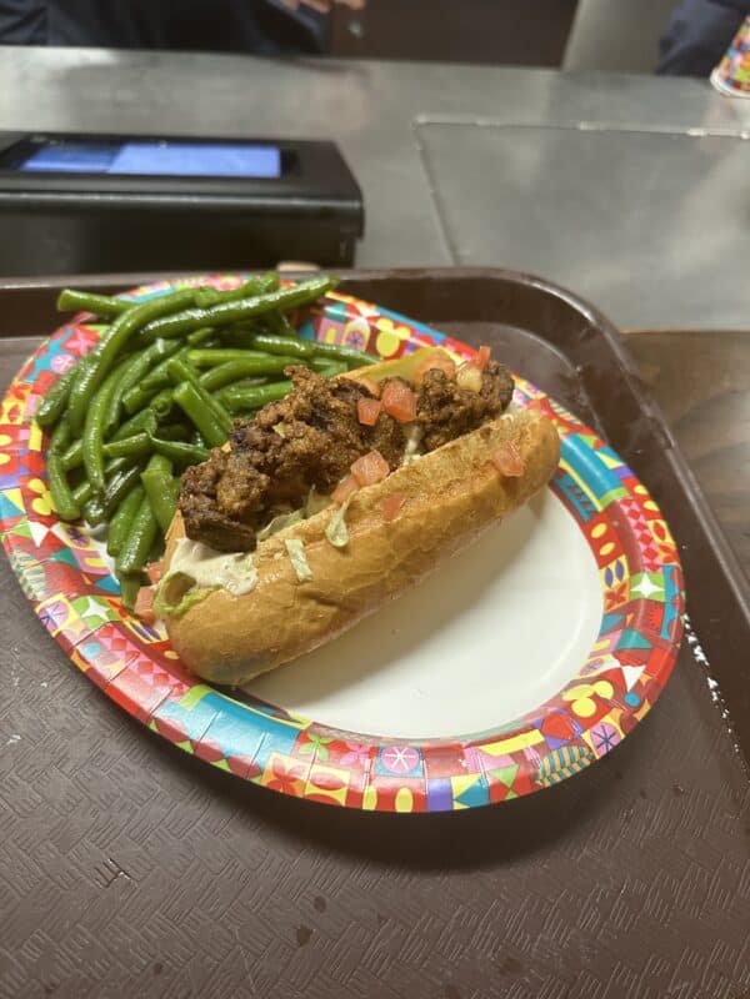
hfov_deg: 56.8
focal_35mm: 24
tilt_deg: -53.6
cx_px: 375
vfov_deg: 71.6
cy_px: 500
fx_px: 693
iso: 250
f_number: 1.78
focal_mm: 6.86
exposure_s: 1/60
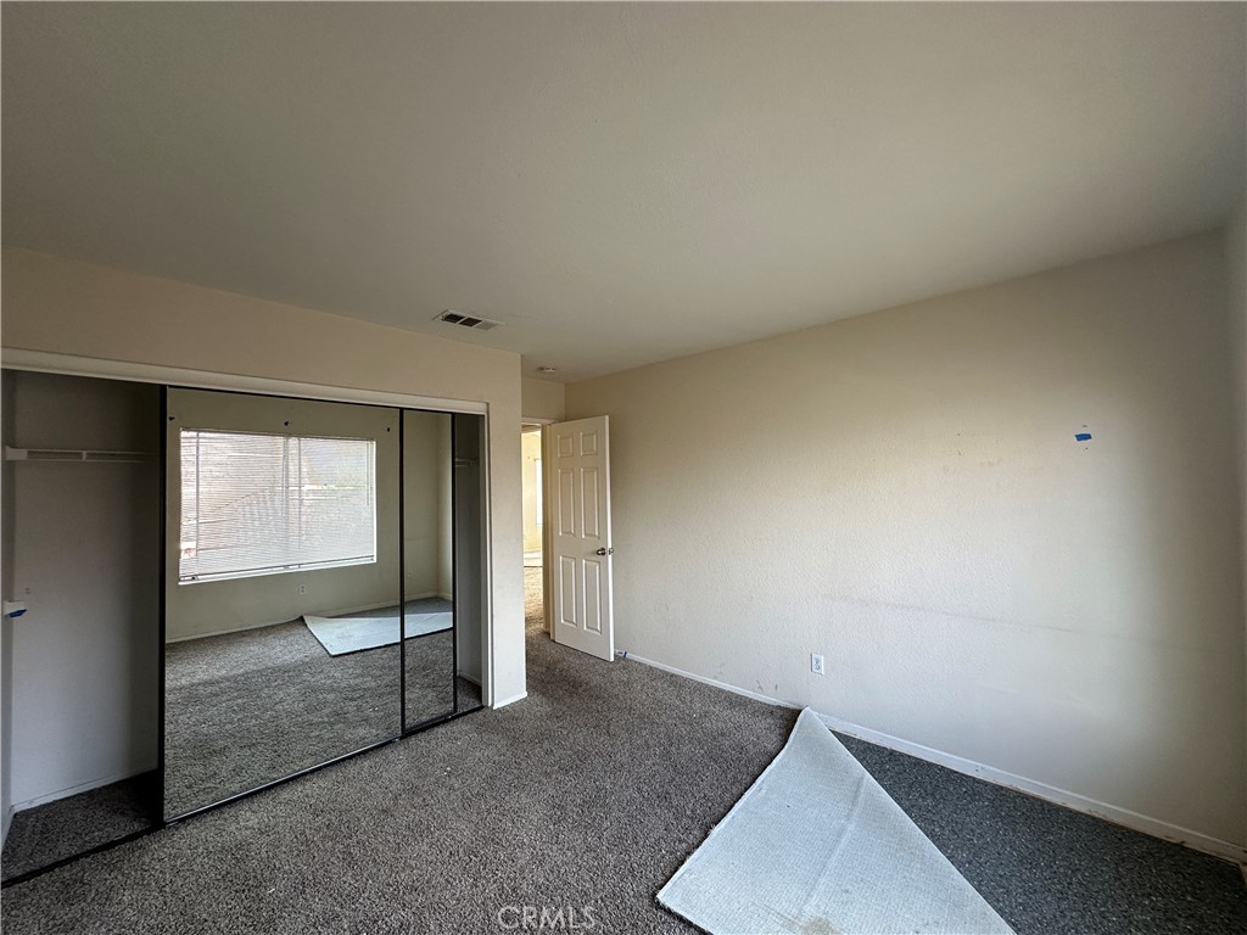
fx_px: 504
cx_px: 624
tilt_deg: +2.9
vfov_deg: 85.7
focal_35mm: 14
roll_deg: +0.0
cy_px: 468
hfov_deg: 102.1
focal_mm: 2.22
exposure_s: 1/99
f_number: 2.2
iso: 125
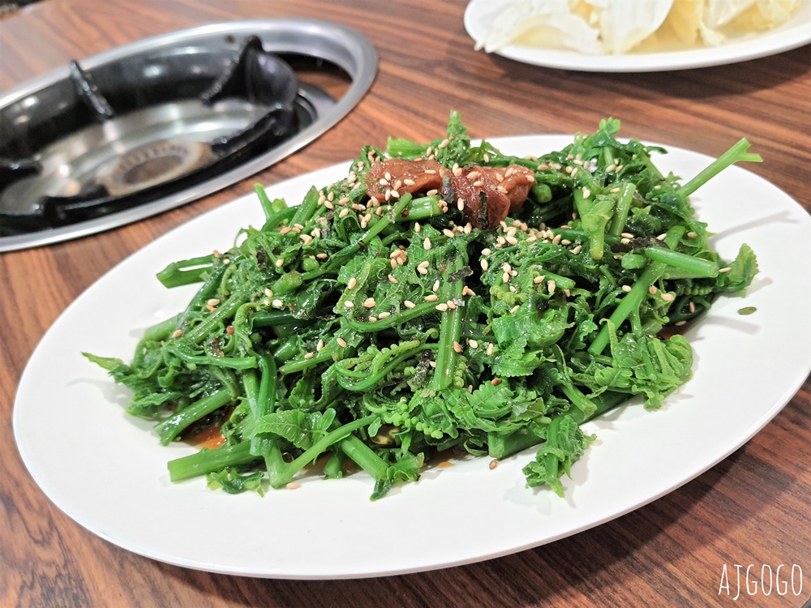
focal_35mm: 26
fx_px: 609
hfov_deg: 67.3
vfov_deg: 53.1
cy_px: 304
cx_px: 406
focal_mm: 4.32
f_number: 1.7
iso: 320
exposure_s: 1/40
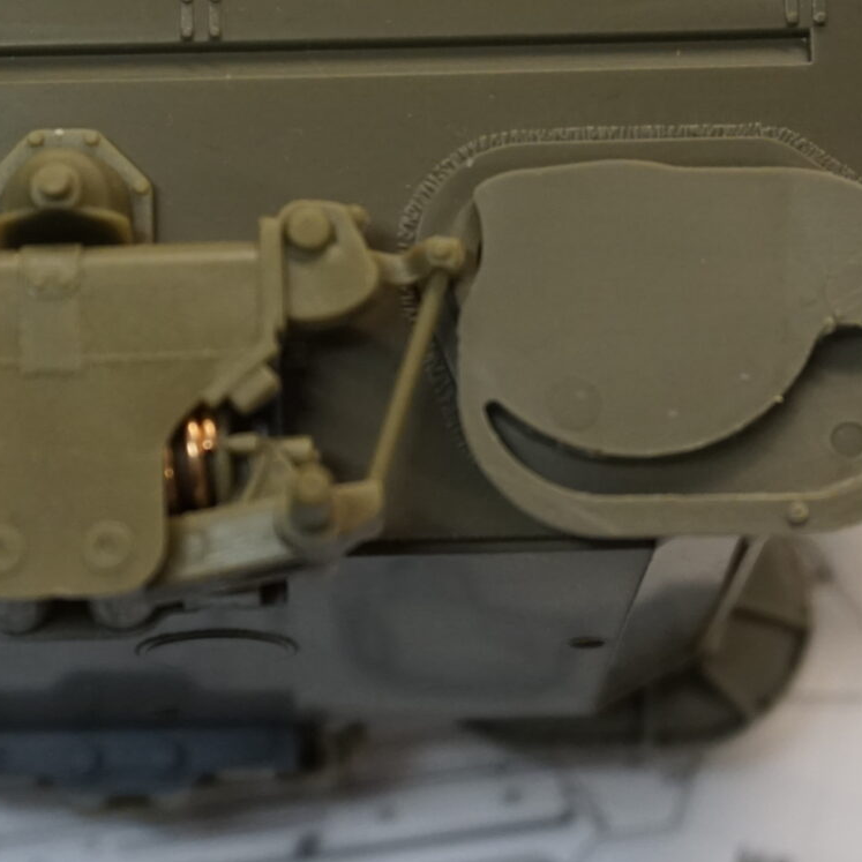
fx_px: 2830
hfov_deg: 17.3
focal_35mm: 100
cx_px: 284
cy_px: 394
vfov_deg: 17.3
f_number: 4.5
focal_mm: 23
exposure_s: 1/160
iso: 1000
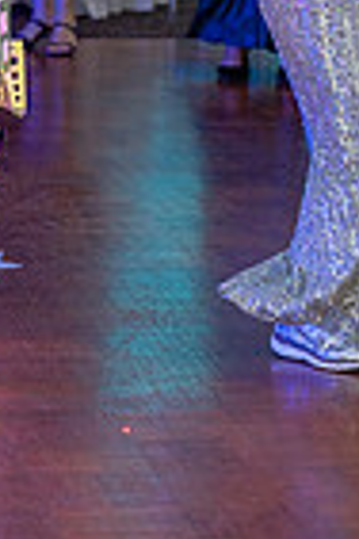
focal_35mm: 224
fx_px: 3350
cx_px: 92
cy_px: -294
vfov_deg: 8.9
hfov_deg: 6.1
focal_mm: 70
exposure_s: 1/200
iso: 1250
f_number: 2.8
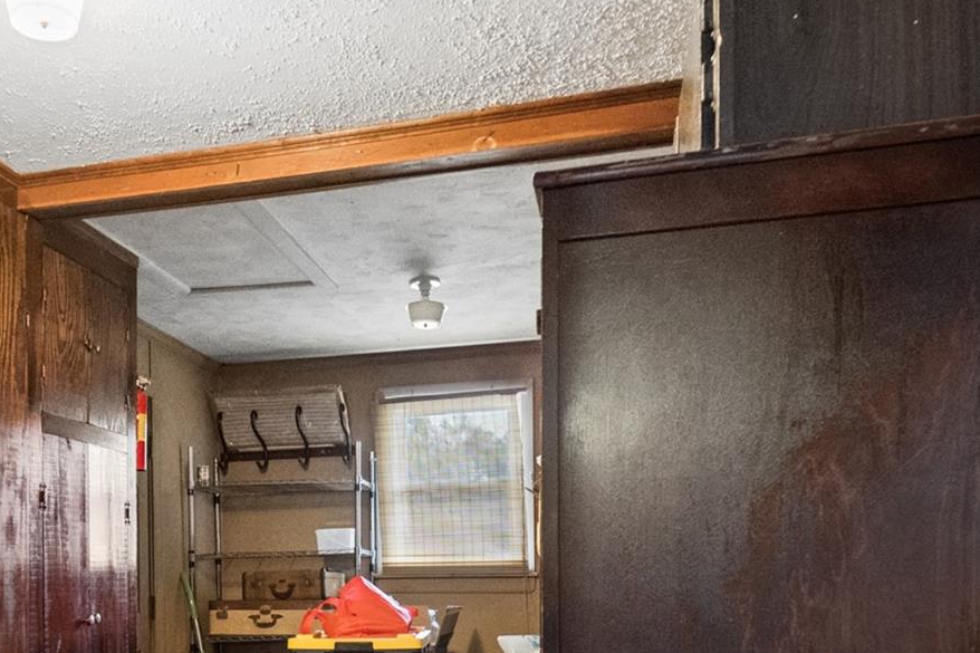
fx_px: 953
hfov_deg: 53.0
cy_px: 591
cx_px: 298
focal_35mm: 35
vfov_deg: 35.5
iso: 1250
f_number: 4
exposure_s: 1/30
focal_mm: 10
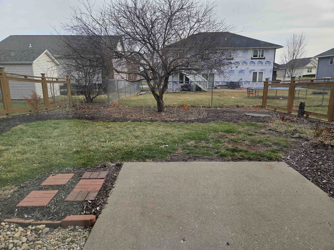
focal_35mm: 23
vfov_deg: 58.9
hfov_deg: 73.9
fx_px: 222
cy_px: 125
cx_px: 167
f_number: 1.8
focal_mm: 5.4
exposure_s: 1/907
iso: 80
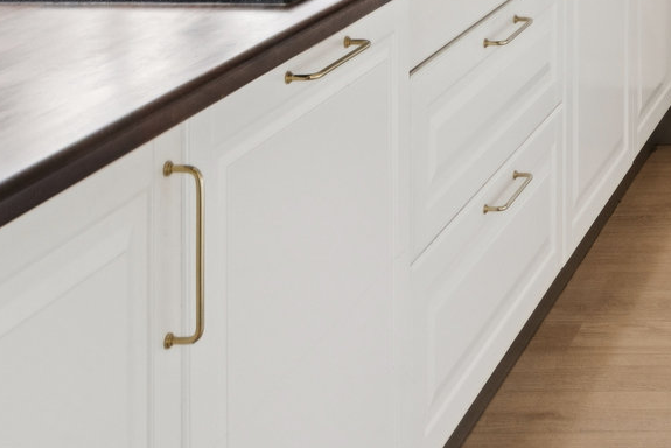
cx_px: 931
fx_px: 1454
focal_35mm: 78
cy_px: -307
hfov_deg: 22.5
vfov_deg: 15.5
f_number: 7.1
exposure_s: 1/50
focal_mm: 22
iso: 800
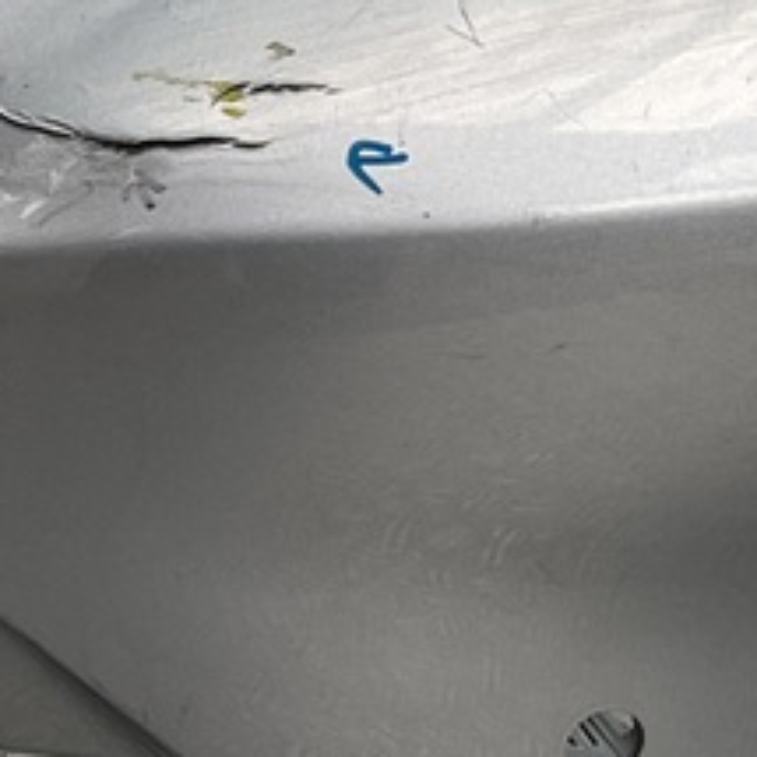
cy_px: 398
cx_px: -254
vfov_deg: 14.5
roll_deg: -1.7
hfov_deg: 13.9
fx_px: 2969
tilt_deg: -25.1
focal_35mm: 120
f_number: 1.8
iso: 16
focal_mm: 3
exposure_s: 1/137
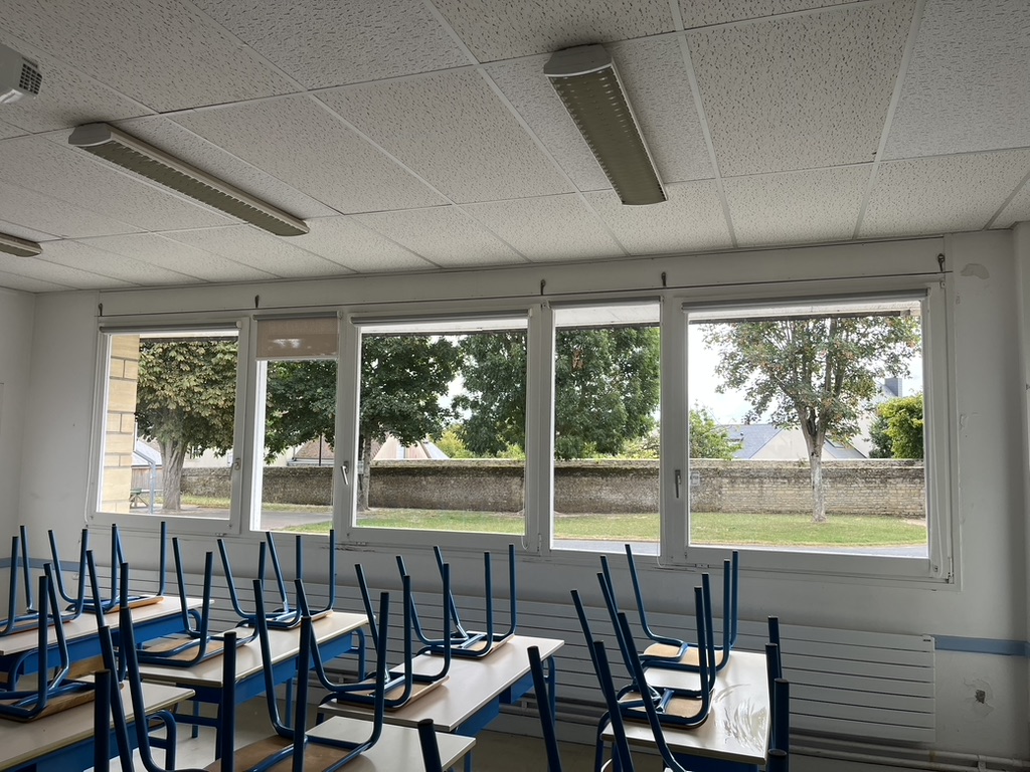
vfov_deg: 53.1
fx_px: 774
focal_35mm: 26
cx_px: 515
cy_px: 386
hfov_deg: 67.3
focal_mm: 5.1
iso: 50
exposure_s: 1/459
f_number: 1.6
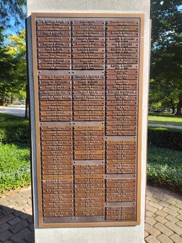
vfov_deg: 73.9
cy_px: 122
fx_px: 161
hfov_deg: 58.9
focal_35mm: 23
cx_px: 91
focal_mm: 5.56
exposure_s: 1/568
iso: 100
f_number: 1.8
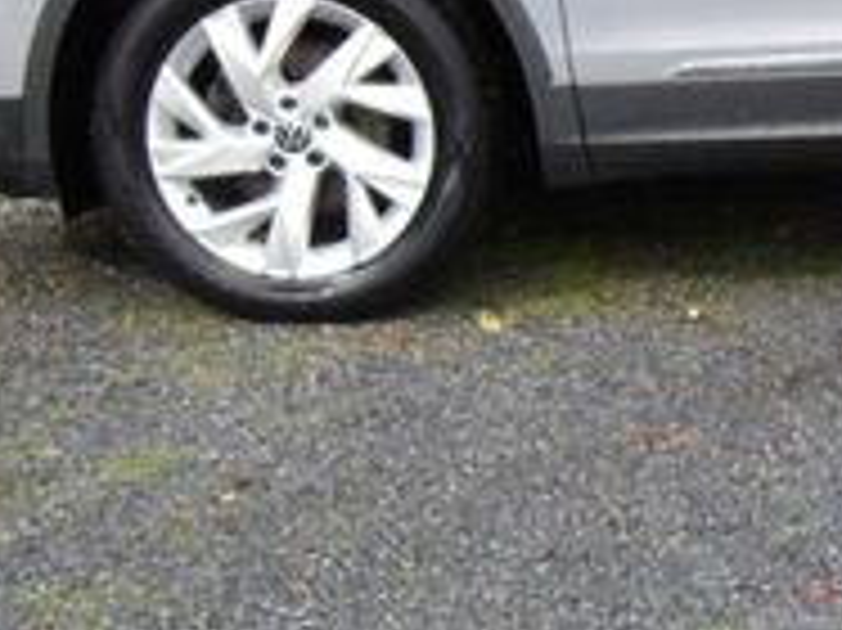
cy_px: 248
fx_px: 3282
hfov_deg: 14.0
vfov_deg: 11.0
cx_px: 1112
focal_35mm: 135
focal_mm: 7.6
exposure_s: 1/194
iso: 100
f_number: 3.7
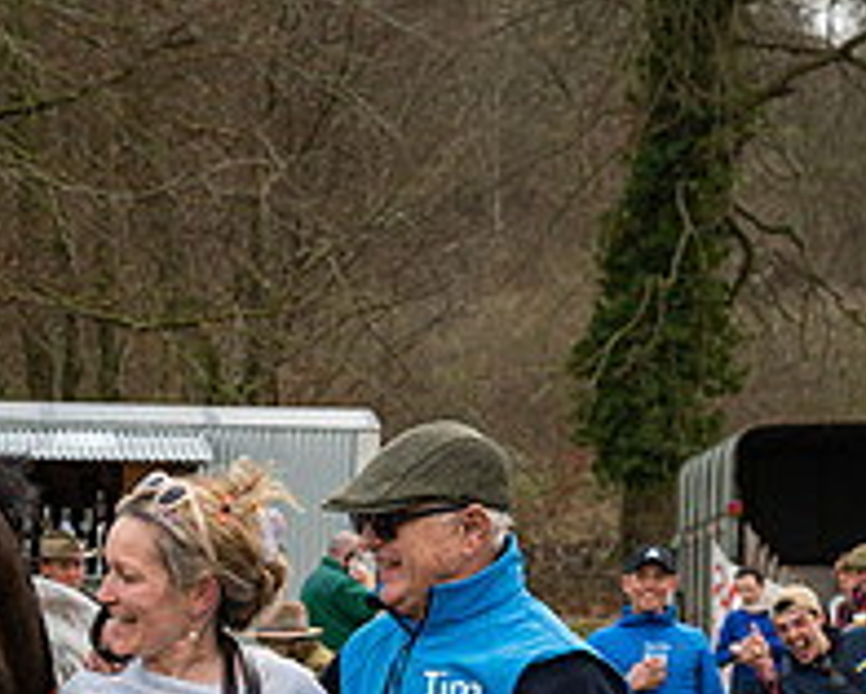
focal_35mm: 149
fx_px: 3821
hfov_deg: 12.8
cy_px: 959
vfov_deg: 10.1
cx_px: 61
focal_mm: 46
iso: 200
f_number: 5
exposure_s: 1/250
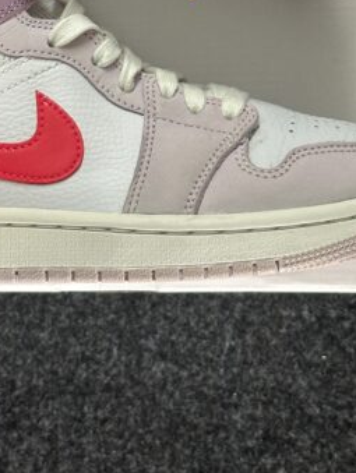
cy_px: -75
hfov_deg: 13.1
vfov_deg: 16.7
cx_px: 134
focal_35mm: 113
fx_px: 1547
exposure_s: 1/50
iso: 160
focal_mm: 6.86
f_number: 1.78
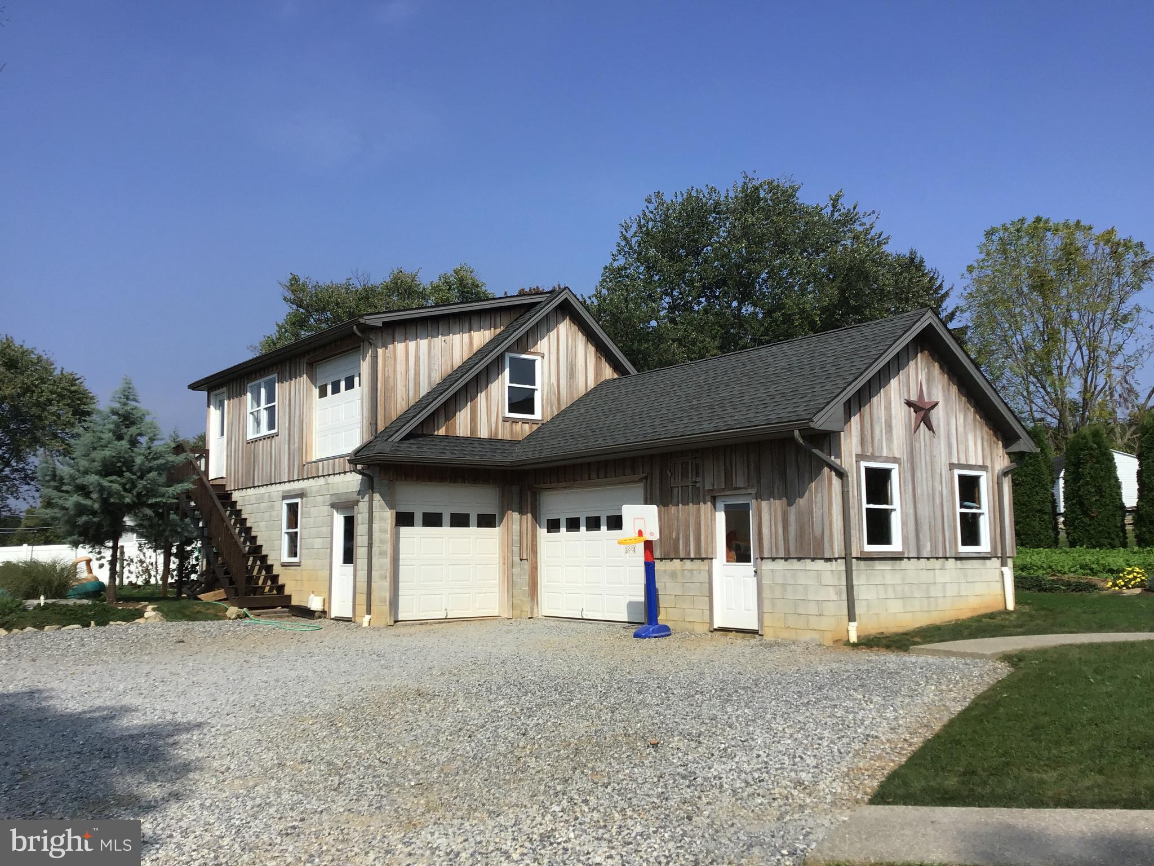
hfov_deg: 58.4
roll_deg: +1.5
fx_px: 1033
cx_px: 577
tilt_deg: +5.4
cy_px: 433
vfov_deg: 45.4
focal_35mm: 31
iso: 25
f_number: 2.4
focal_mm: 3.3
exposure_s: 1/1988
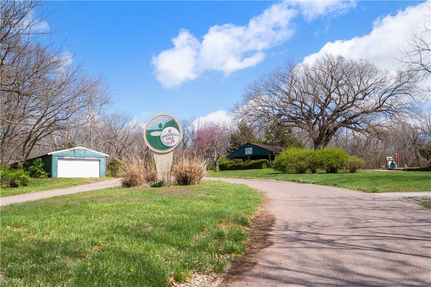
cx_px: 216
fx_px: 431
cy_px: 144
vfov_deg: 36.8
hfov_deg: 53.1
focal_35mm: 36
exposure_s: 1/1000
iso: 400
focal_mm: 18
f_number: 8
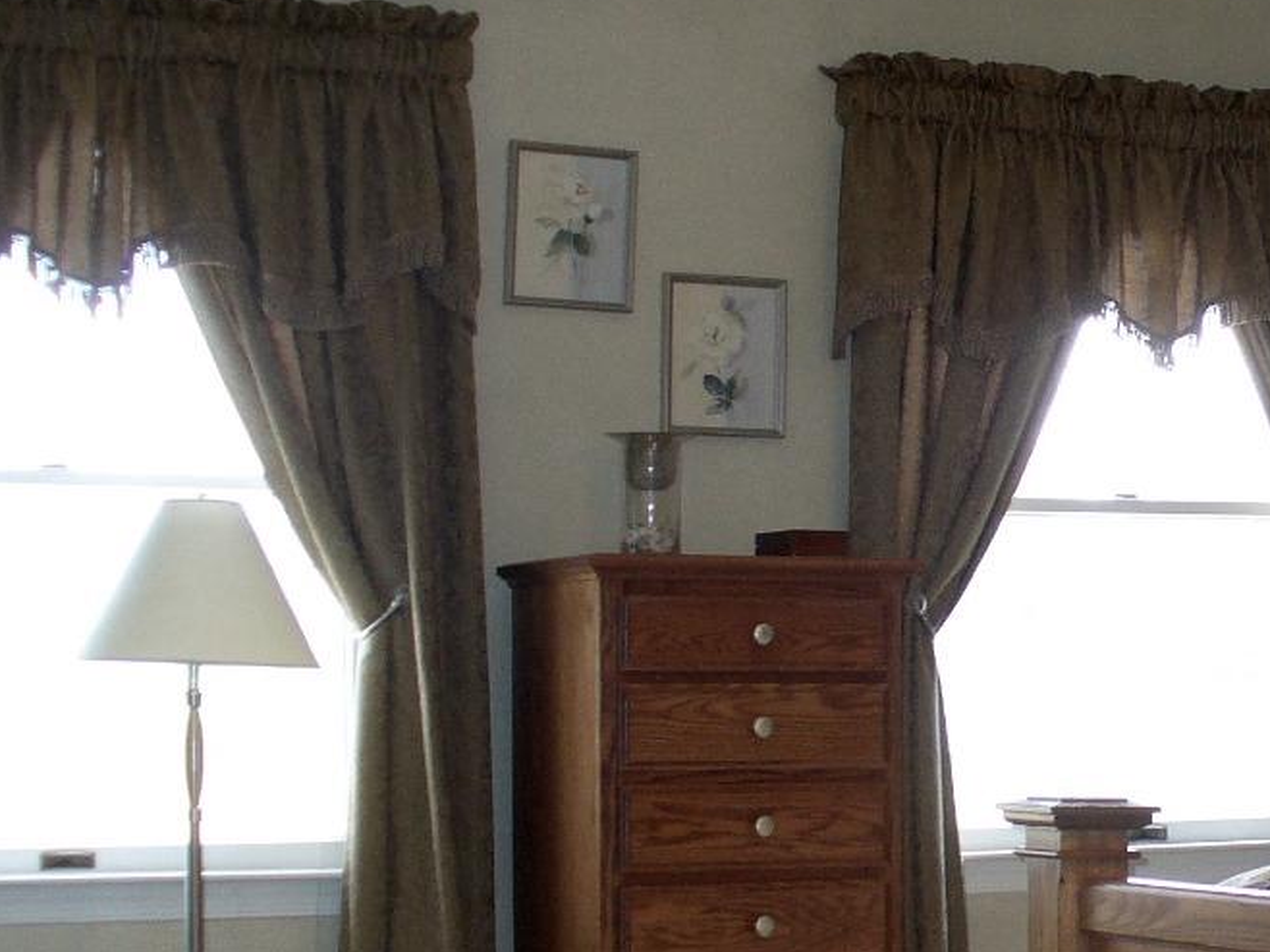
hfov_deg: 23.3
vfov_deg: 18.2
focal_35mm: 81
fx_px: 2971
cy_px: 612
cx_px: 1228
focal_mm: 6.1
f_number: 2.8
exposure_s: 1/40
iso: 100
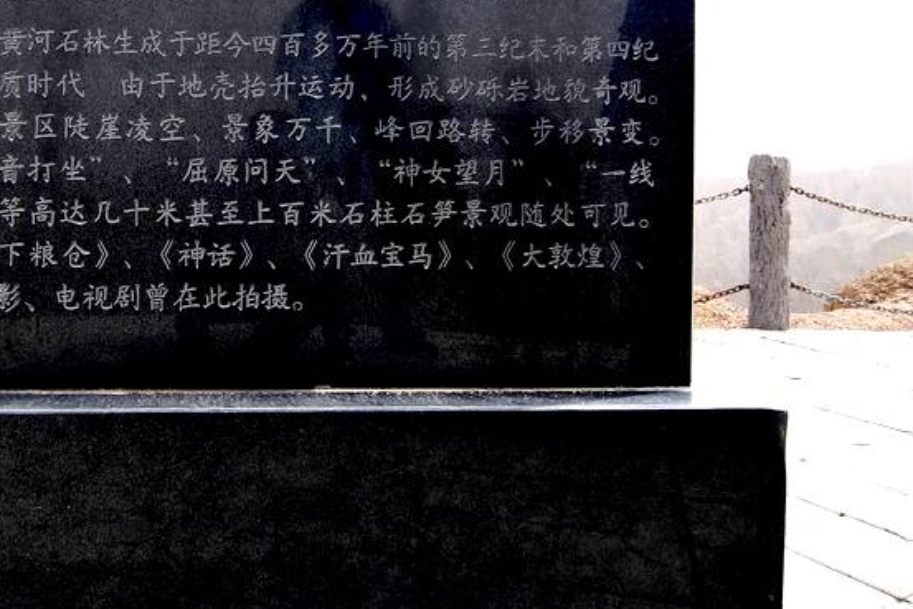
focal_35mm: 26
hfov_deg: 67.3
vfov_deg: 48.5
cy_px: 191
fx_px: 660
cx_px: 296
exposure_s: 1/160
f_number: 9
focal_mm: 12
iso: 200
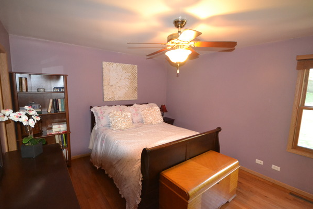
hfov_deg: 96.7
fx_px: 139
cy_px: 105
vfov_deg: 73.7
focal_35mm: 16
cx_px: 155
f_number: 4
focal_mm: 10
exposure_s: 1/60
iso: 3200
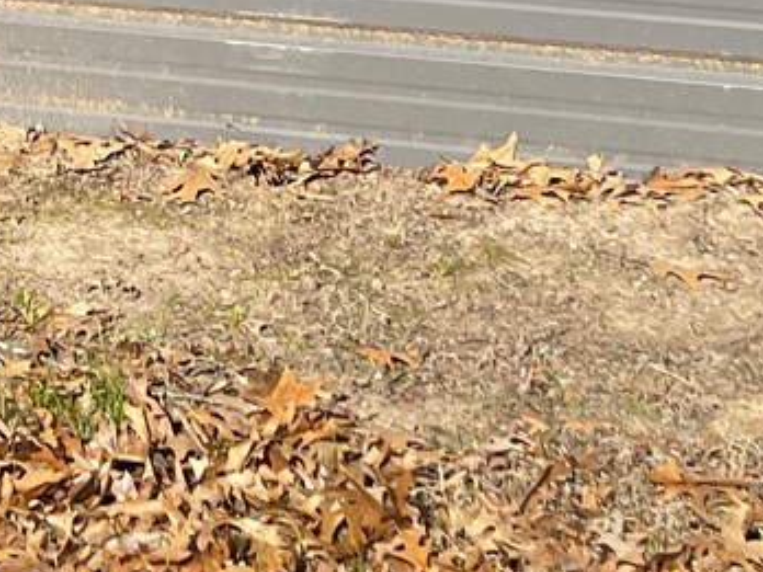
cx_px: -276
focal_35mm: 138
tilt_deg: +3.9
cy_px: -956
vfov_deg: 9.2
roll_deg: -0.1
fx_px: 3042
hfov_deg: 13.7
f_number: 1.6
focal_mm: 5.1
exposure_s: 1/2545
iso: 32
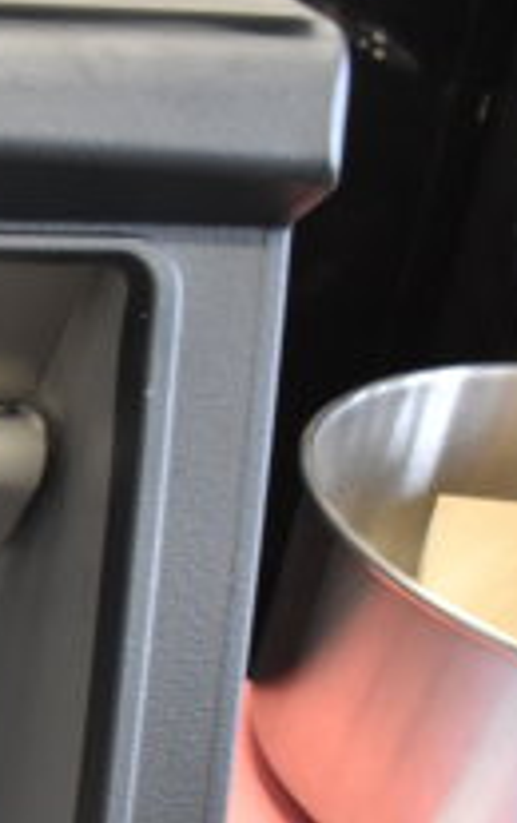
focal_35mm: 94
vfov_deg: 21.4
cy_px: 745
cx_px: -628
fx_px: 2123
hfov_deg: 11.9
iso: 1250
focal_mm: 21
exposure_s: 1/30
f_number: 3.8
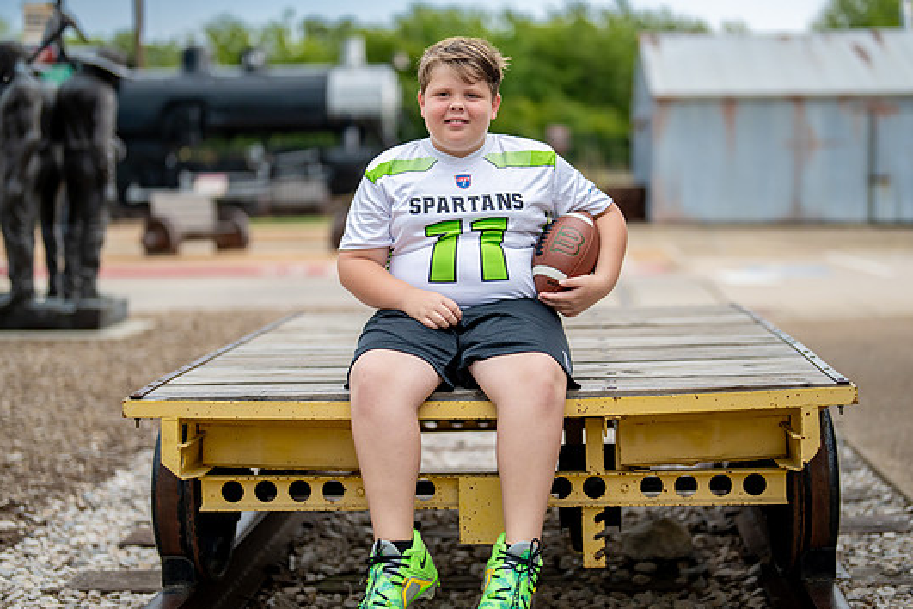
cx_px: 498
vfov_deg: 21.9
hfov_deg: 32.4
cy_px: 304
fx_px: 1572
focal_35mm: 62
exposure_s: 1/1250
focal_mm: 50
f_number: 1.2
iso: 500
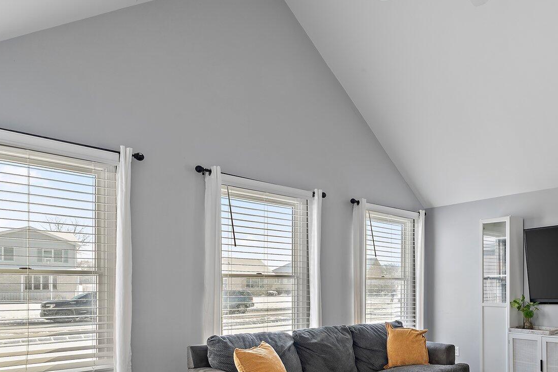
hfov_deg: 64.0
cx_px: 438
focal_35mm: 26
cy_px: 283
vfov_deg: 47.5
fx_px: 403
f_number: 9
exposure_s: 1/10
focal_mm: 14
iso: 200
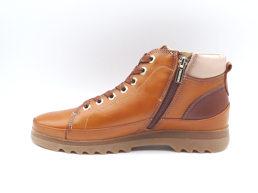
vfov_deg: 29.1
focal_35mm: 50
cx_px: 129
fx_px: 373
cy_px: 96
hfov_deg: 38.2
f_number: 4
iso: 100
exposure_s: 1/160
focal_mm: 4.9
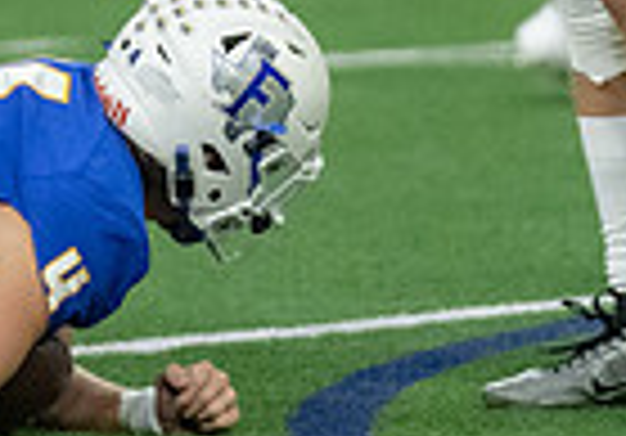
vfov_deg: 1.2
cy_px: -94
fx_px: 20958
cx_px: -221
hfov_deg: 1.7
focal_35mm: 1188
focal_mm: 200
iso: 4000
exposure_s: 1/1250
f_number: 2.8
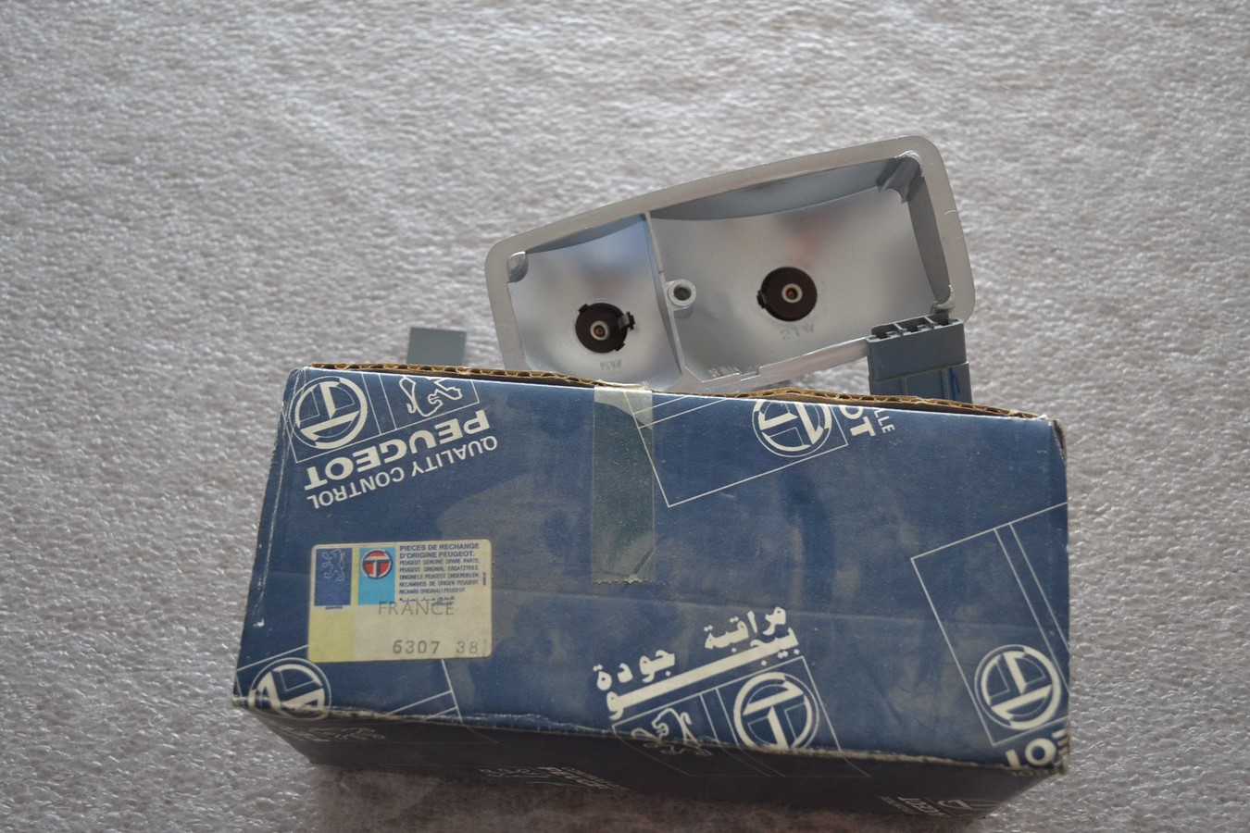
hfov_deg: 45.0
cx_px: 625
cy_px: 416
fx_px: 1510
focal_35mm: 44
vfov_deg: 30.8
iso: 1000
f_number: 4.5
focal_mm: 29
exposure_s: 1/60
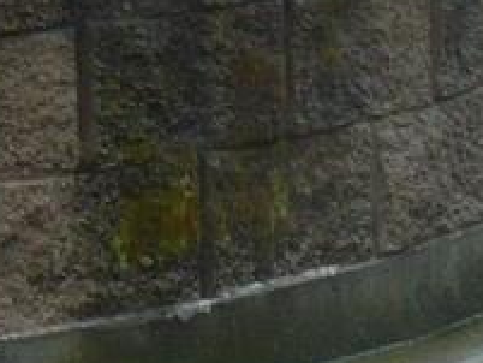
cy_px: -629
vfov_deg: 5.6
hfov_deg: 7.1
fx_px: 3546
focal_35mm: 254
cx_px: -911
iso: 100
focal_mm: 6.1
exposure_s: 1/160
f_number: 2.8
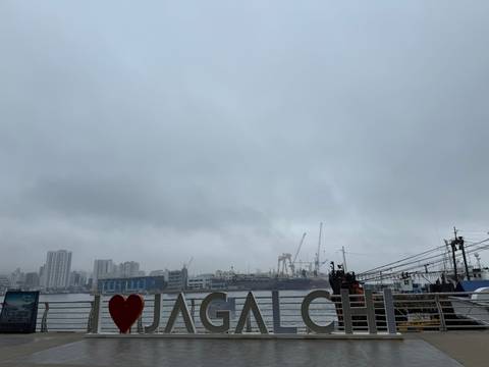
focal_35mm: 24
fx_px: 339
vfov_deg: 56.8
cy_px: 184
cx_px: 244
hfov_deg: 71.6
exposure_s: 1/3145
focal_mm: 6.76
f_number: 1.78
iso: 80
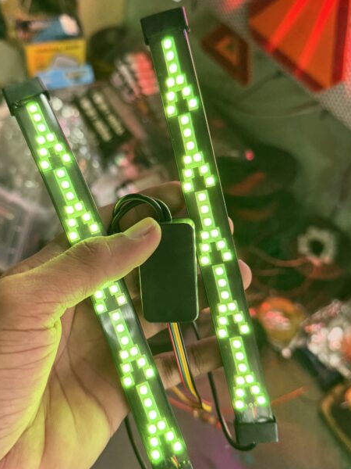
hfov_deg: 44.0
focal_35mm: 32
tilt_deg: -61.5
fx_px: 433
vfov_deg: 56.8
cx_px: 144
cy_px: 244
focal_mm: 6.76
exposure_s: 1/136
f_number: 1.78
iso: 64
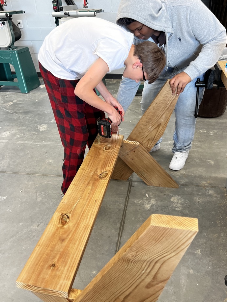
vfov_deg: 61.6
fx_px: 253
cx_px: 126
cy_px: 149
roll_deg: +4.9
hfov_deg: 48.2
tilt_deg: -33.0
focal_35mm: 29
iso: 100
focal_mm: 5.7
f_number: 1.5
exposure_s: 1/120
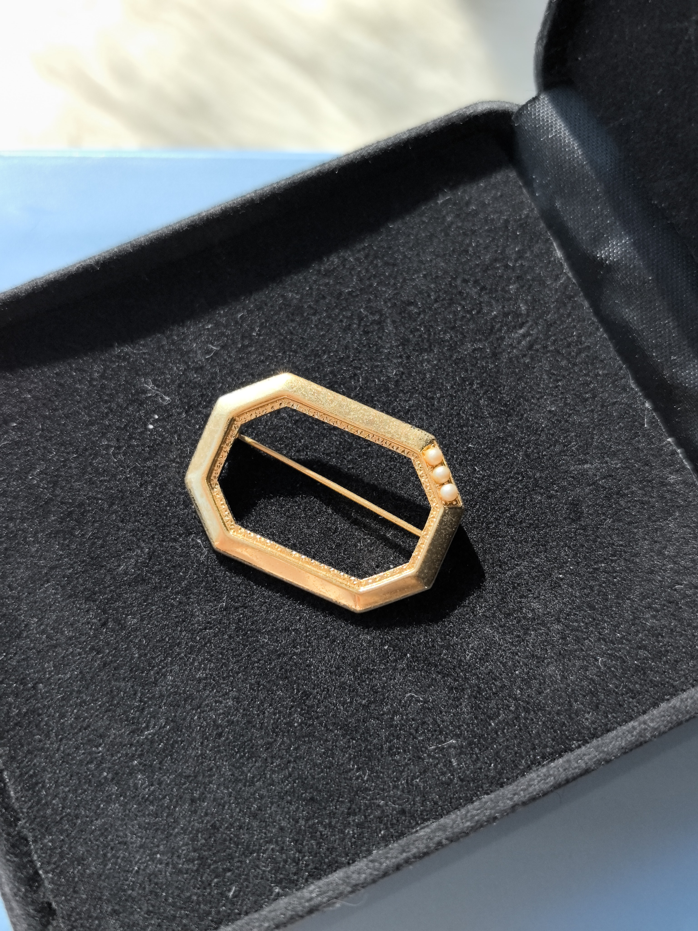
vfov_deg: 58.4
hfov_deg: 45.4
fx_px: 833
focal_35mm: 31
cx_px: 349
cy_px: 466
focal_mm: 6.98
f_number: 2
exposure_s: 1/854
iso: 50
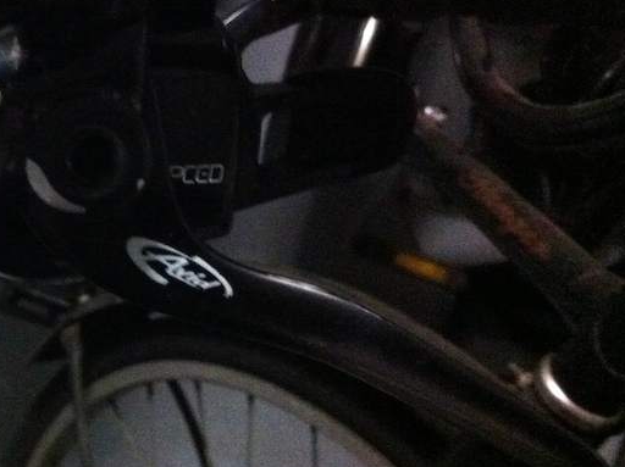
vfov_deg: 21.0
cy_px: 243
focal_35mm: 70
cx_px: 26
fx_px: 1263
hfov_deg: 26.6
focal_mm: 3.85
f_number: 2.8
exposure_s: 1/15
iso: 1000
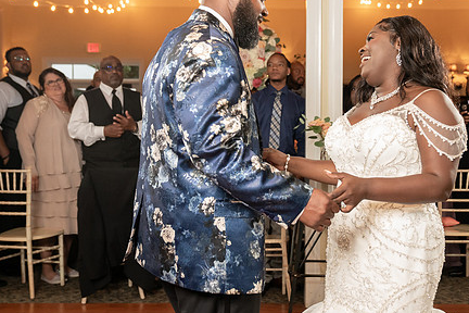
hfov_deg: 38.7
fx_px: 664
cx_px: 289
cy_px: 144
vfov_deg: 26.5
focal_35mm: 51
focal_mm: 36
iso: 4000
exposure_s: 1/200
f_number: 4
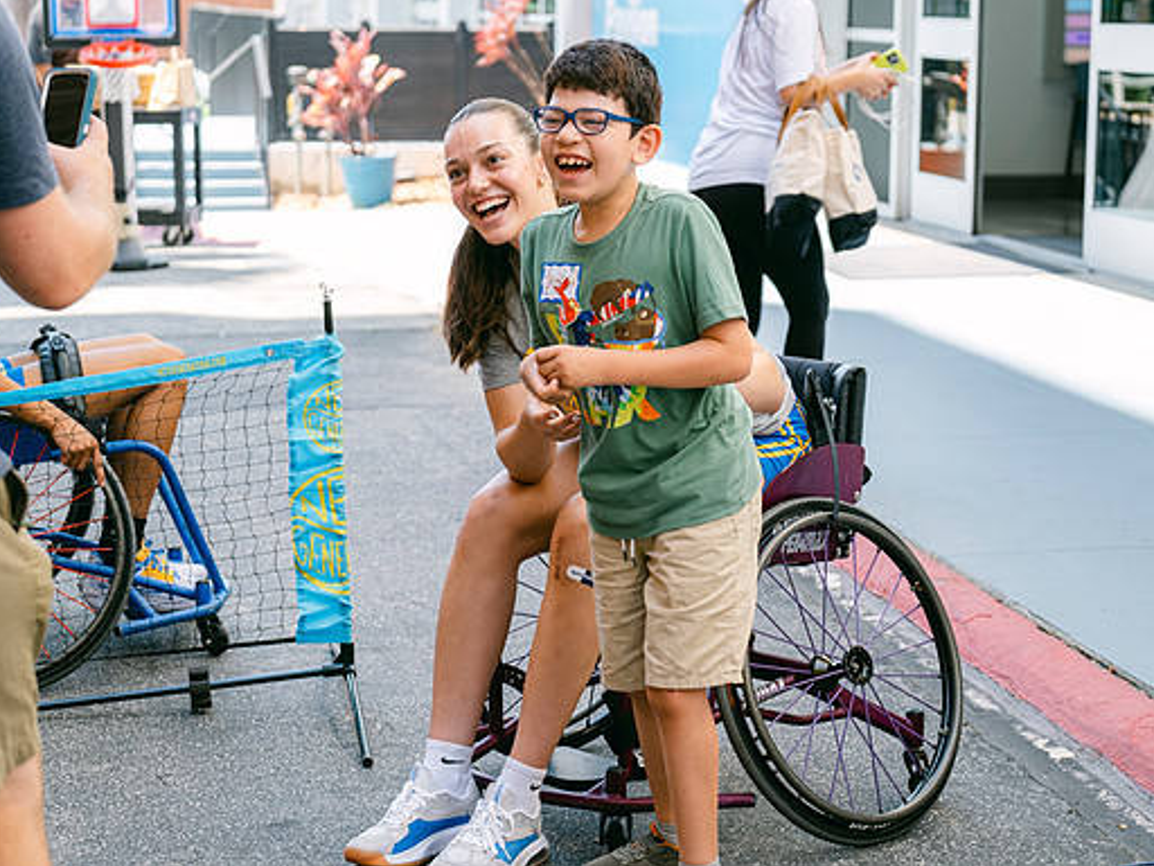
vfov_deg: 17.4
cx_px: 582
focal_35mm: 85
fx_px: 2834
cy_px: 432
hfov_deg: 23.0
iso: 160
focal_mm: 52
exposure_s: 1/220
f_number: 2.8
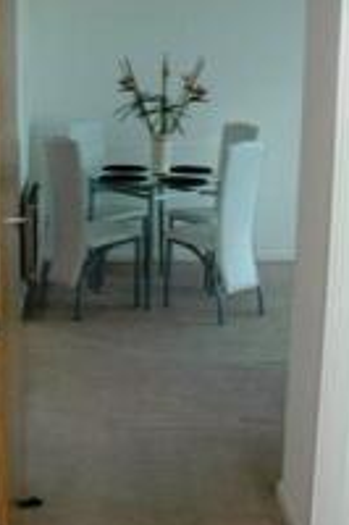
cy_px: 230
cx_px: 157
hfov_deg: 22.9
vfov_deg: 33.9
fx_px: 859
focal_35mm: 59
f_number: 3.5
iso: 400
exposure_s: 1/60
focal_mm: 18
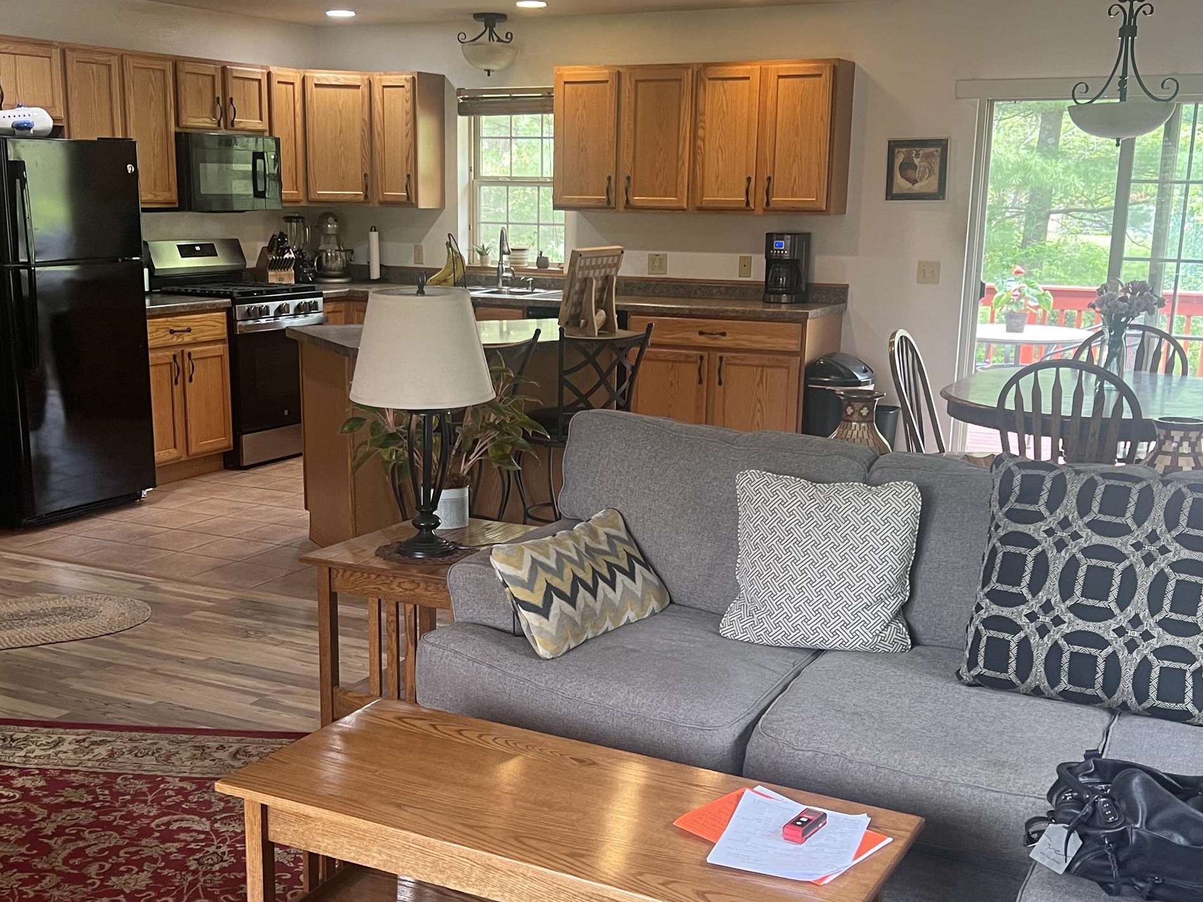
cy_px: 523
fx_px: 1459
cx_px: 547
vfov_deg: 34.3
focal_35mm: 42
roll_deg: -0.7
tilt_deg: -14.4
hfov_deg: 44.7
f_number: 1.5
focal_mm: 5.7
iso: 160
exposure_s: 1/60
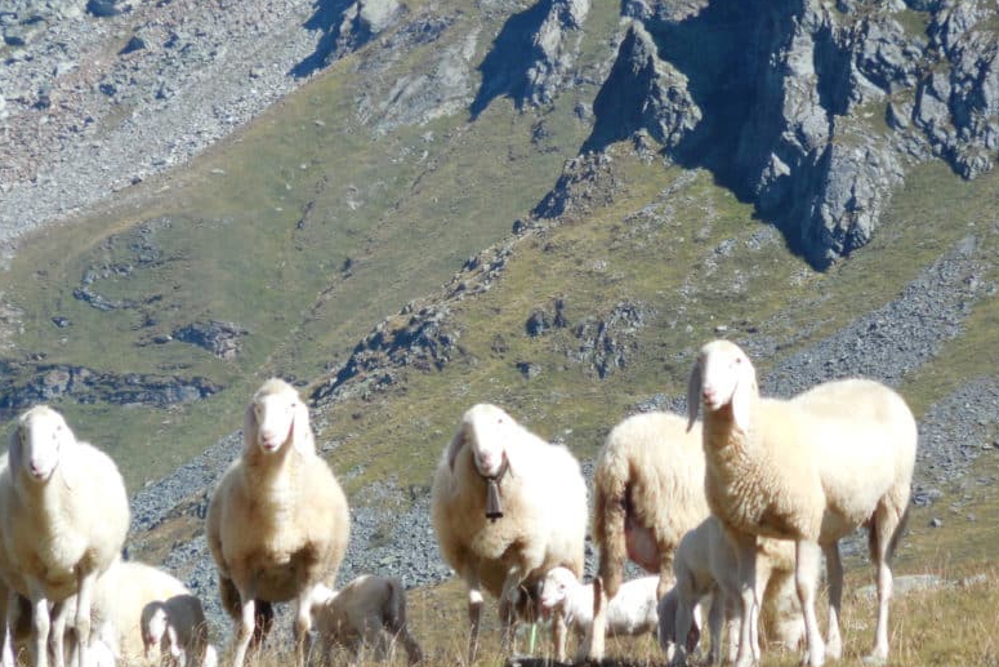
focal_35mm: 481
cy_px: 239
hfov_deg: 4.3
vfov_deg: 2.9
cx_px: 574
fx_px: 13349
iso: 125
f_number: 5.9
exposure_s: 1/320
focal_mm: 63
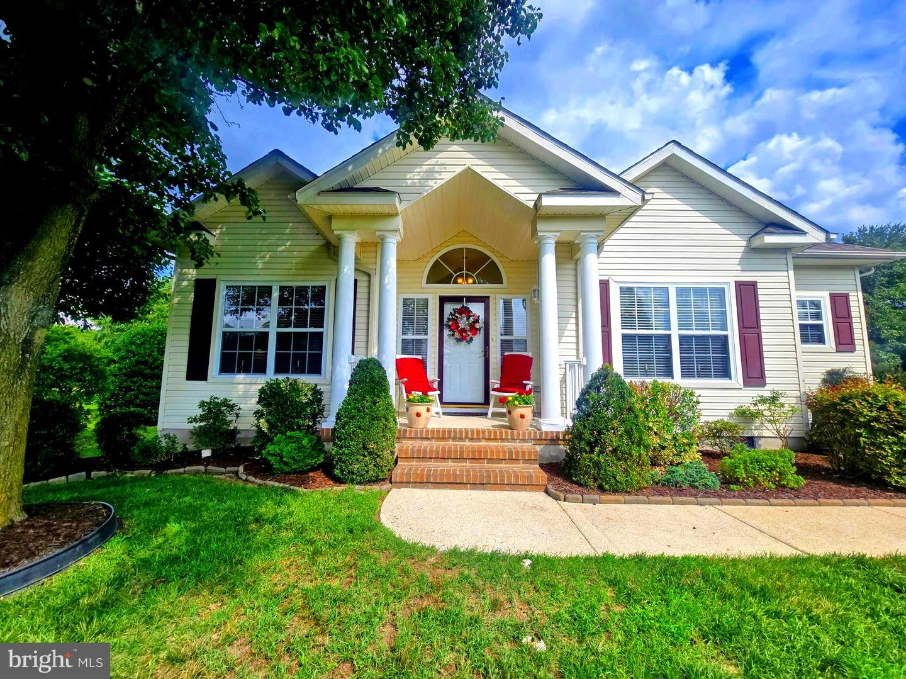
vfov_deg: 89.9
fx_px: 340
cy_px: 340
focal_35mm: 13
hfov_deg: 106.2
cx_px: 453
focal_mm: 2.2
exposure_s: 1/1962
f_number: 2.2
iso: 50
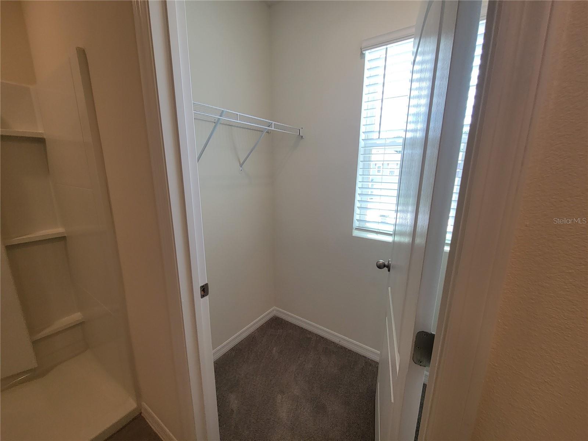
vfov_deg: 89.9
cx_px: 294
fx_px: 221
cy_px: 220
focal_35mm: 13
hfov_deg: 106.2
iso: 80
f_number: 2.2
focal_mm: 2.2
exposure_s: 1/120
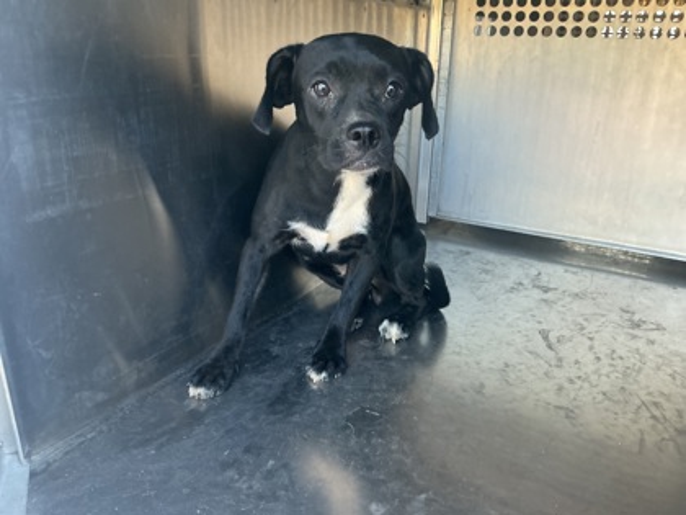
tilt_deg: -18.4
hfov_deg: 61.7
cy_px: 258
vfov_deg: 48.2
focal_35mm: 29
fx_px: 575
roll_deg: -2.1
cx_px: 343
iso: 100
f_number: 1.8
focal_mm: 3
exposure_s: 1/60
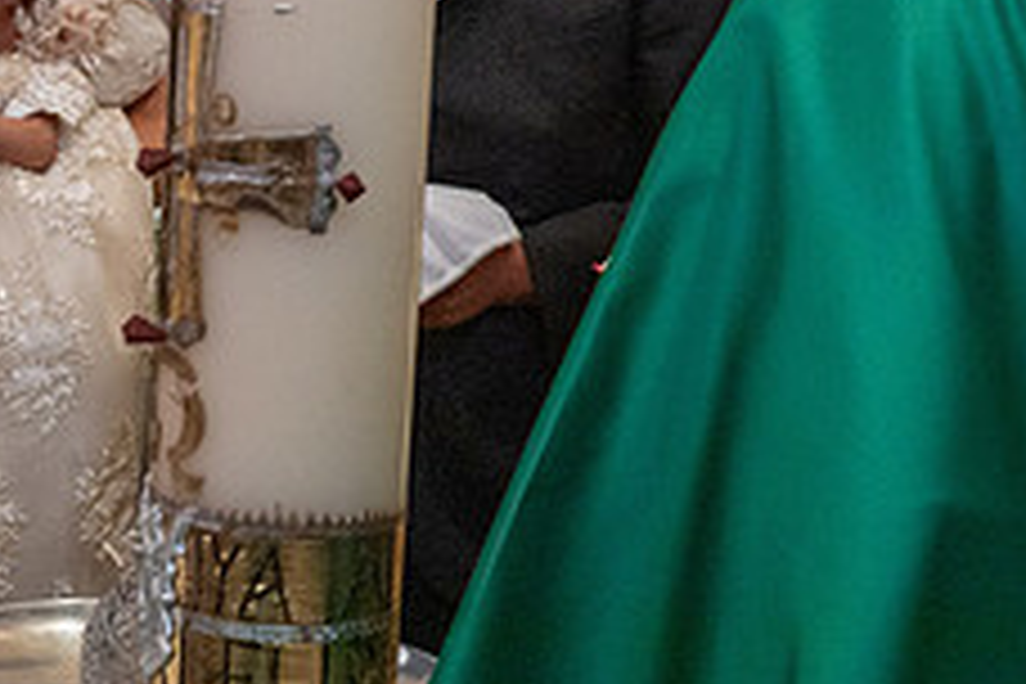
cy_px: 227
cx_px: -40
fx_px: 2536
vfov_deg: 15.3
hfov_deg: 21.9
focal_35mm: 89
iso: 2500
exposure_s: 1/100
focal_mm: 35
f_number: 5
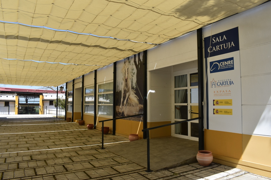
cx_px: 136
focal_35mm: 27
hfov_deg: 67.4
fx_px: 203
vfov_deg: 47.9
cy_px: 90
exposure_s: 1/400
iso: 200
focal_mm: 18
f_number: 10
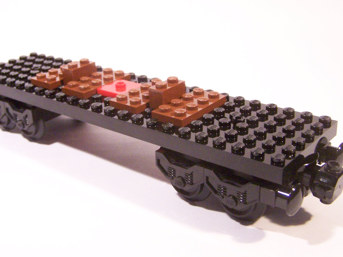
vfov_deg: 28.5
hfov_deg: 37.5
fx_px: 505
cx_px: 160
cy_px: 109
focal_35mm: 51
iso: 400
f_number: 3.2
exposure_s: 1/30
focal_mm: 6.3
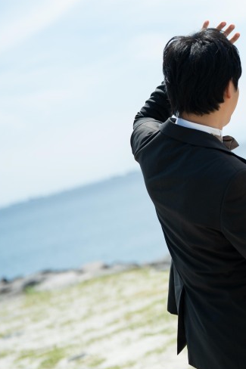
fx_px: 1262
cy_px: 57
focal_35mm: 123
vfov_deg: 16.5
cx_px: 207
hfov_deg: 11.1
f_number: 2
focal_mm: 50
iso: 100
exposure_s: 1/2500
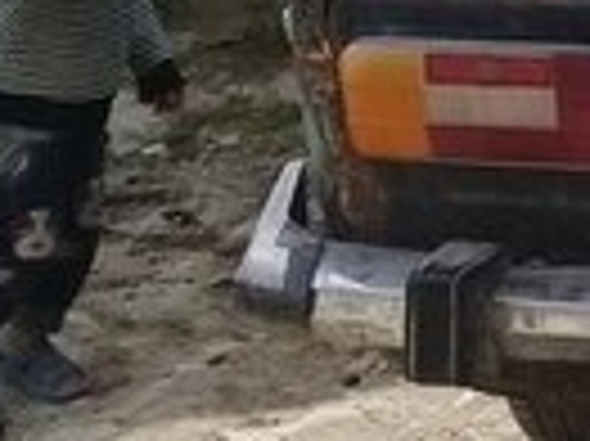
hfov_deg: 11.5
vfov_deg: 9.4
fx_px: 2656
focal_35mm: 156
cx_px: 1153
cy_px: -43
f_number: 2.2
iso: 50
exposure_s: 1/1835
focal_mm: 3.3
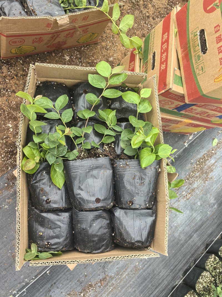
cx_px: 111
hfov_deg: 51.3
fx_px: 231
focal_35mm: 27
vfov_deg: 65.3
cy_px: 148
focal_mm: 5.75
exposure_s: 1/1695
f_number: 2
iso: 250
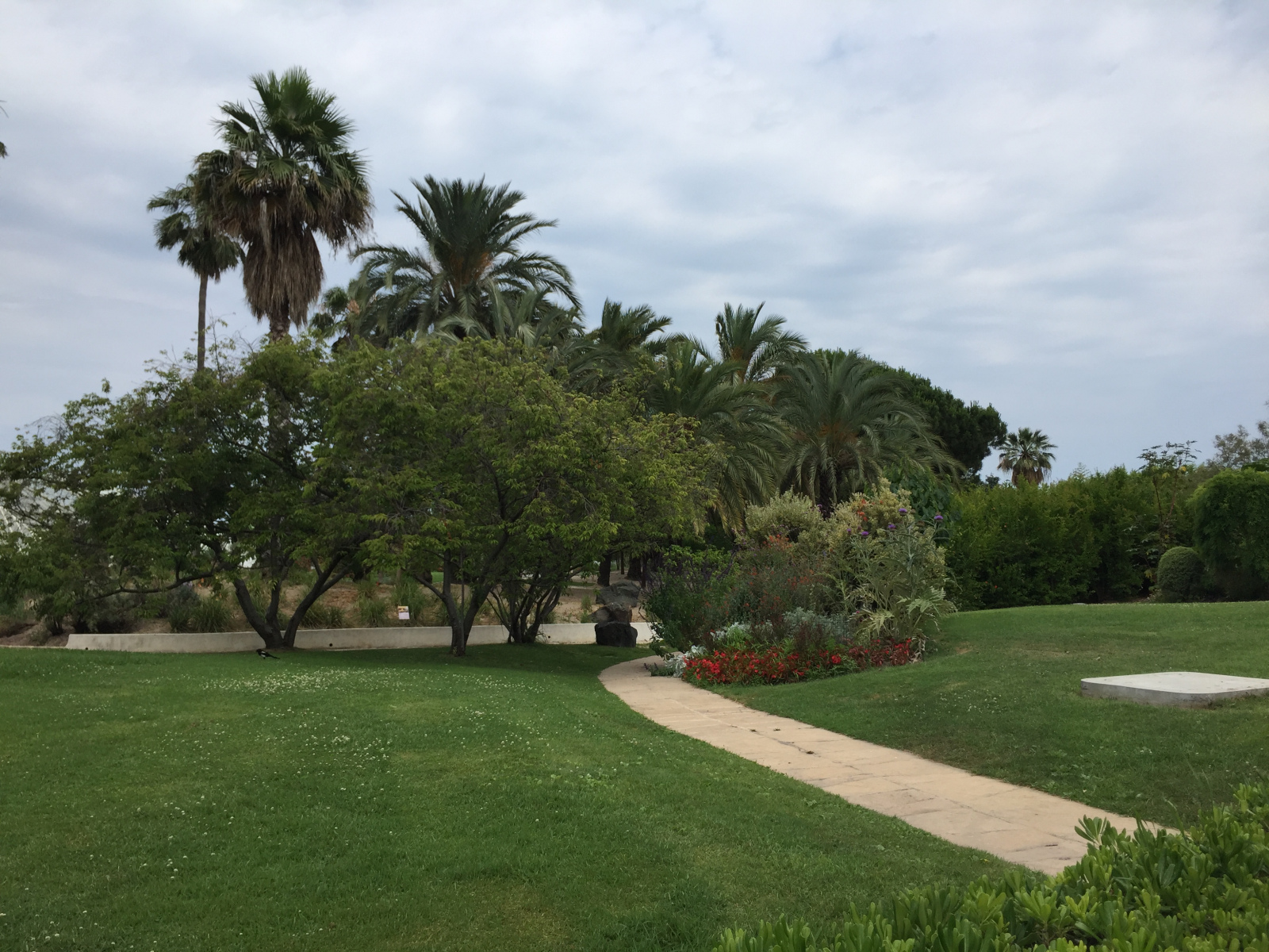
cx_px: 634
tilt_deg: +4.3
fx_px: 1063
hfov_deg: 61.7
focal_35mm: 29
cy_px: 476
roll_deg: -0.1
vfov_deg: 48.2
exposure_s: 1/1799
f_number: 2.2
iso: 32
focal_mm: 4.15
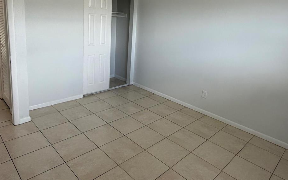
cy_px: 56
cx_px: 154
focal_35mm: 26
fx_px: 204
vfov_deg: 46.6
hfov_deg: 70.3
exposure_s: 1/121
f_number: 2.2
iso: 160
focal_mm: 2.22
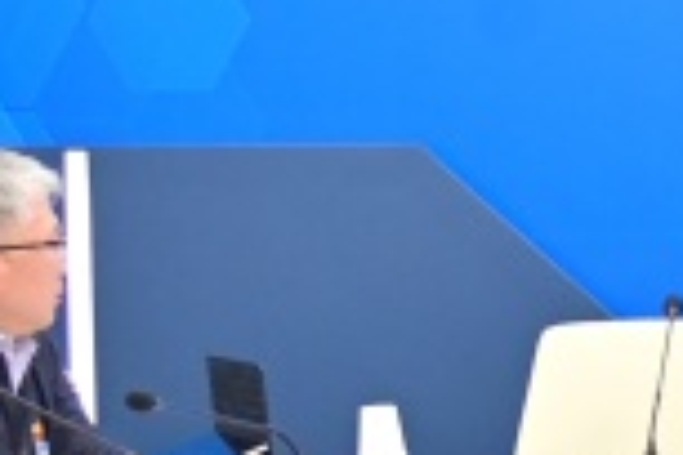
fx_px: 4724
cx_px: 1161
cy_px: 511
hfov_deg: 8.0
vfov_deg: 5.5
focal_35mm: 249
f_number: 4
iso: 1600
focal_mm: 38
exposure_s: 1/250
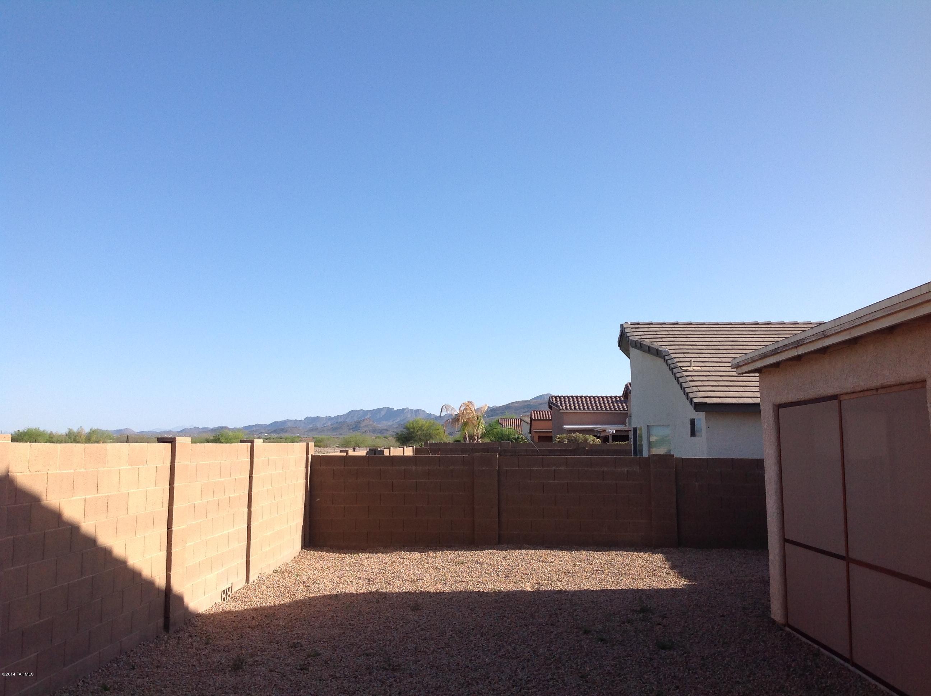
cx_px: 466
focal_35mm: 35
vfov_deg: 40.6
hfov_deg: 52.7
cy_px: 348
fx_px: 940
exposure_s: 1/1439
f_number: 2.4
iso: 50
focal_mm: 4.28
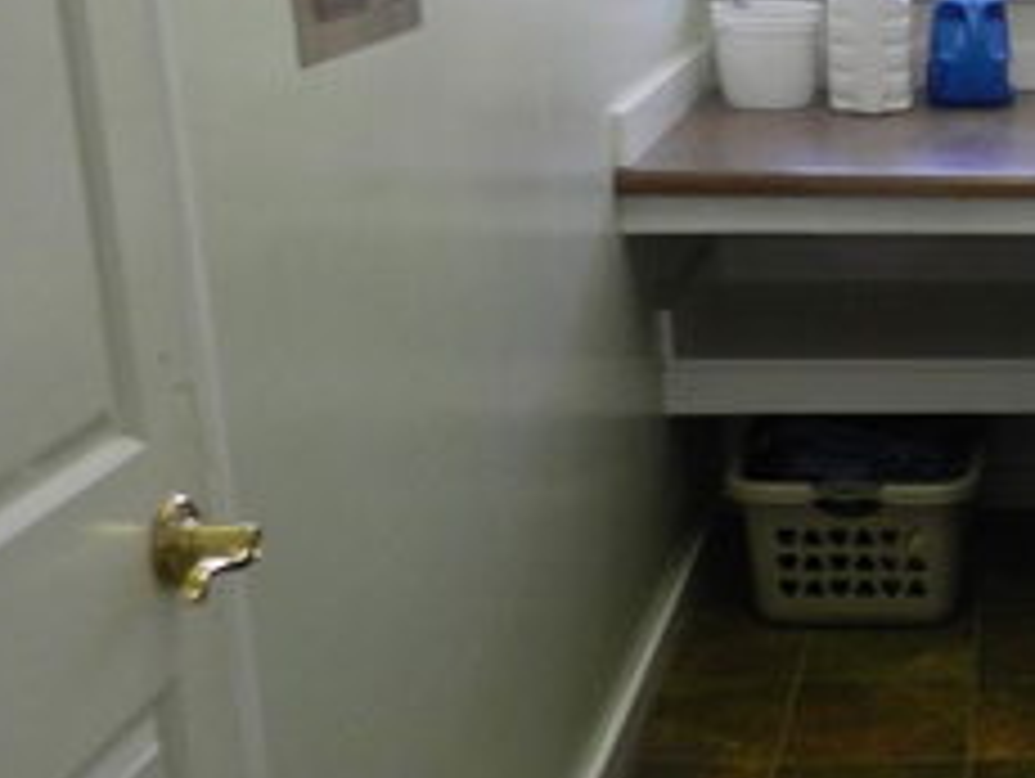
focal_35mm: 64
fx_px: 1916
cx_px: 1238
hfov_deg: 26.8
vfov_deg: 23.0
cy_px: 382
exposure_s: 1/40
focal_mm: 4
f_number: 3.4
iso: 160
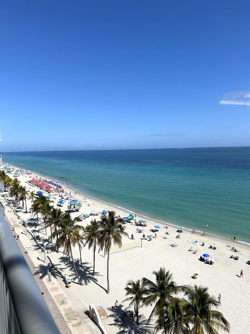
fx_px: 250
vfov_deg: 67.3
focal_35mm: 26
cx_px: 125
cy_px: 167
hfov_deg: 53.1
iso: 50
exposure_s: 1/8000
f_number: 1.5
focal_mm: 5.7
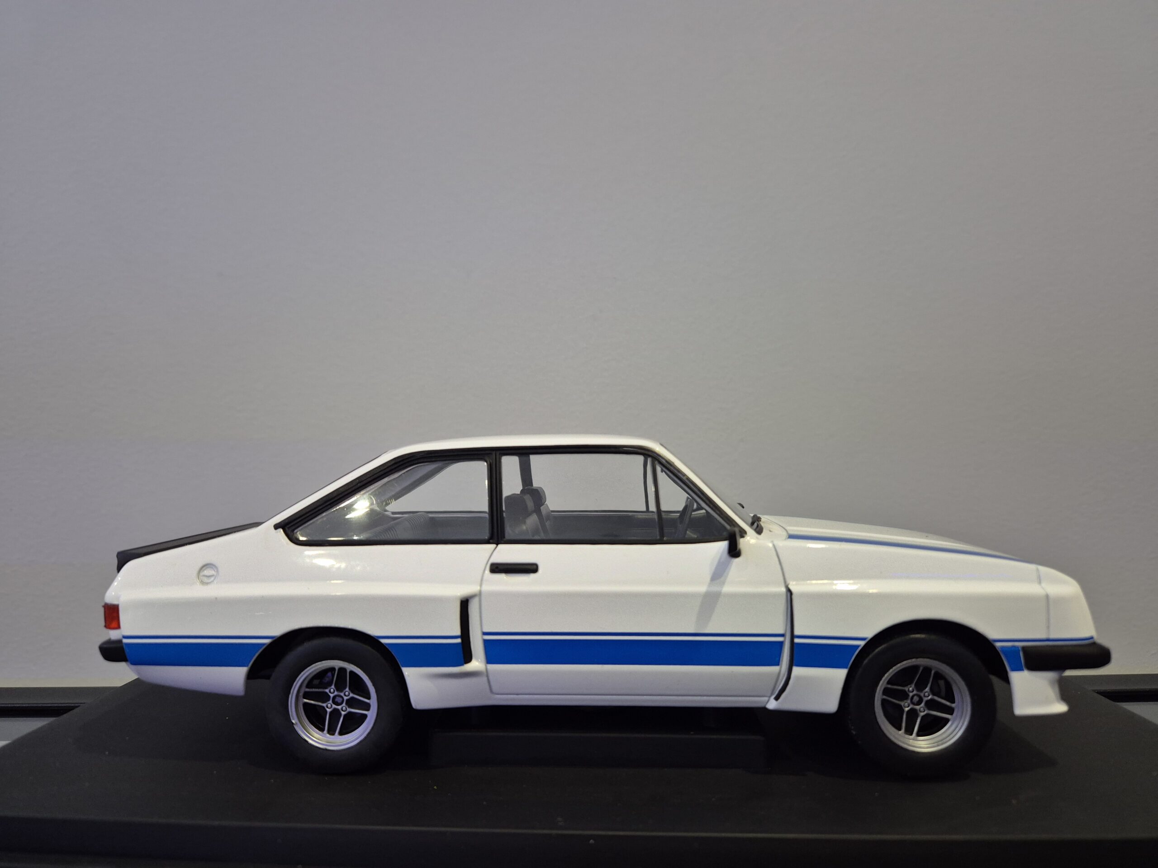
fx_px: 769
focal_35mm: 23
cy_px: 434
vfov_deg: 58.9
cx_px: 579
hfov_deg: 73.9
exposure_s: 1/100
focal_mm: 5.4
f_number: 1.8
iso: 400
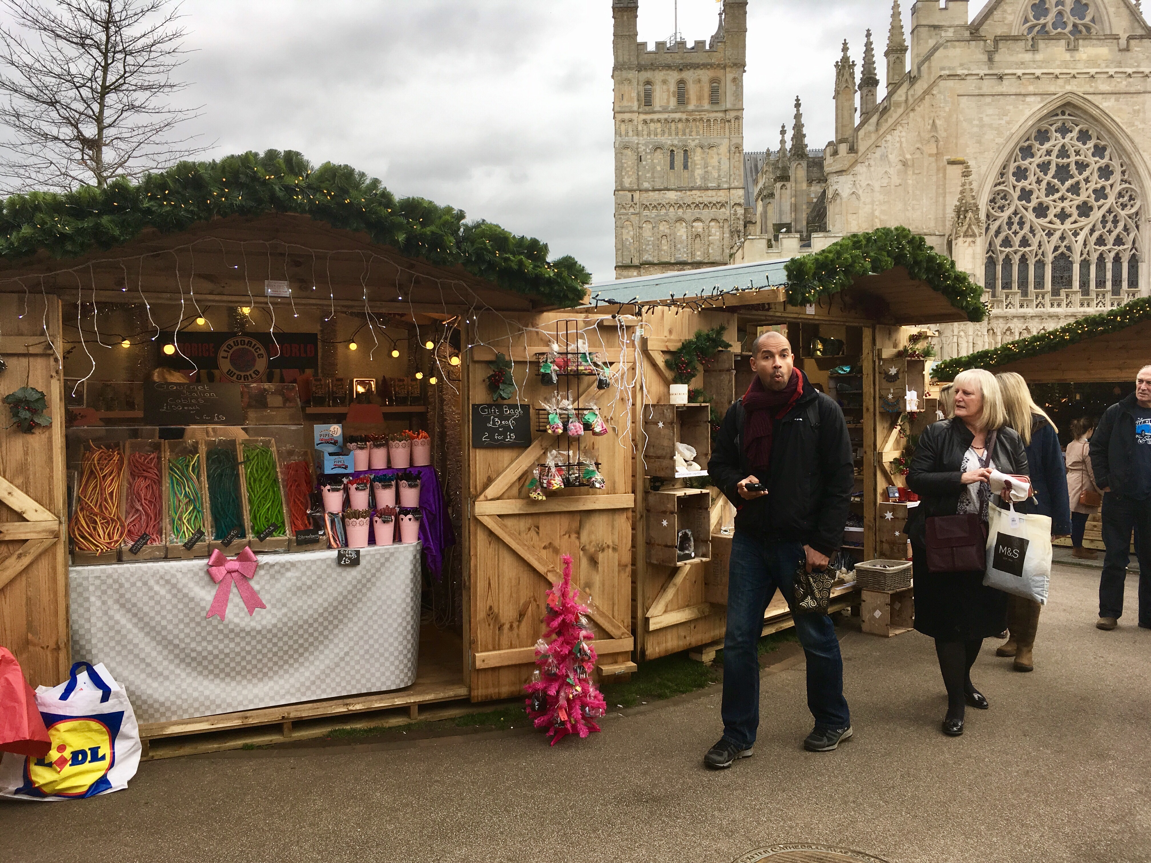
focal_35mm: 29
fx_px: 964
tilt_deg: -1.8
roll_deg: +1.0
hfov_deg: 61.7
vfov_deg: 48.2
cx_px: 576
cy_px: 432
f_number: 2.2
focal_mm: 4.15
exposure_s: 1/292
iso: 25
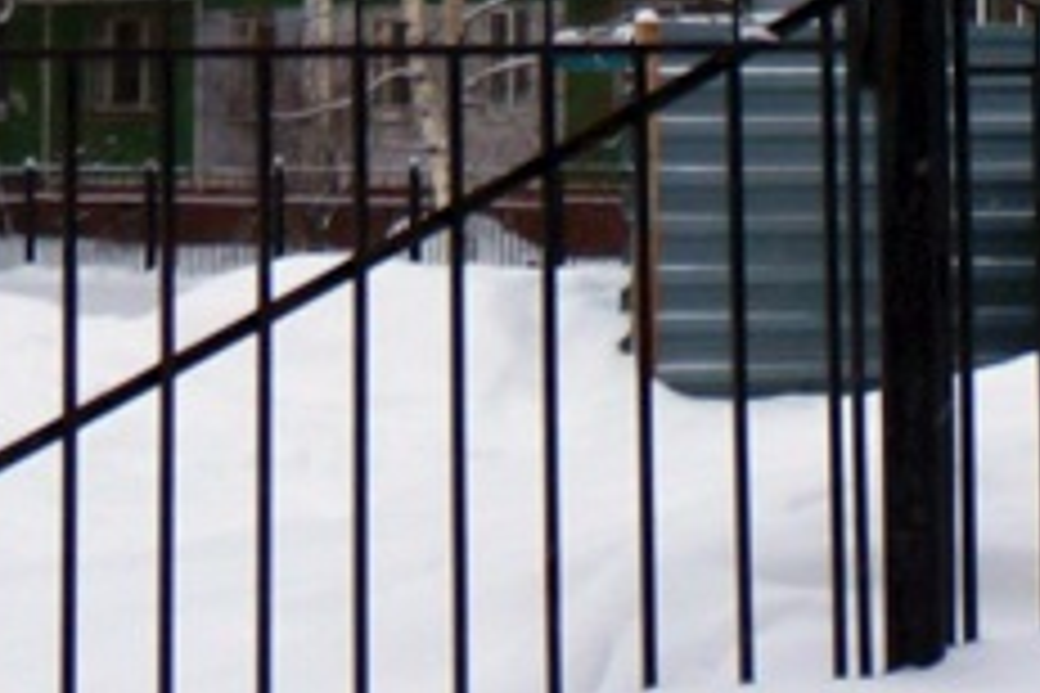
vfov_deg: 5.4
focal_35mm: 243
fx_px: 7026
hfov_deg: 8.4
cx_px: 878
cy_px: -1091
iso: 100
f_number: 9
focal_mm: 25
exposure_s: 1/80
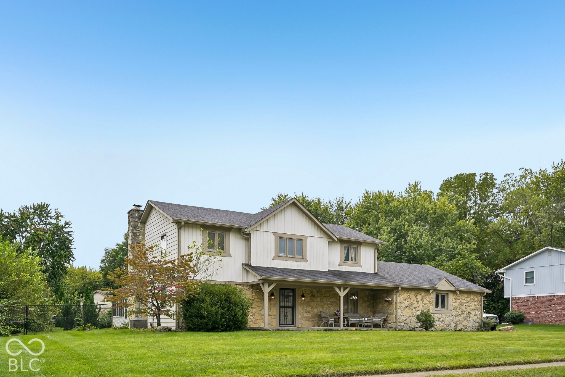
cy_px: 188
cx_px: 282
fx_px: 471
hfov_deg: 61.9
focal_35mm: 30
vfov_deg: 43.6
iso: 100
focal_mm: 30
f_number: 8
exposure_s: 1/400
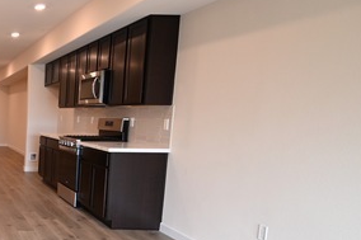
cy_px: 146
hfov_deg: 40.5
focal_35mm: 37
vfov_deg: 35.8
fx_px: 371
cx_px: -48
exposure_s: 1/40
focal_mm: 14
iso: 400
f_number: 5
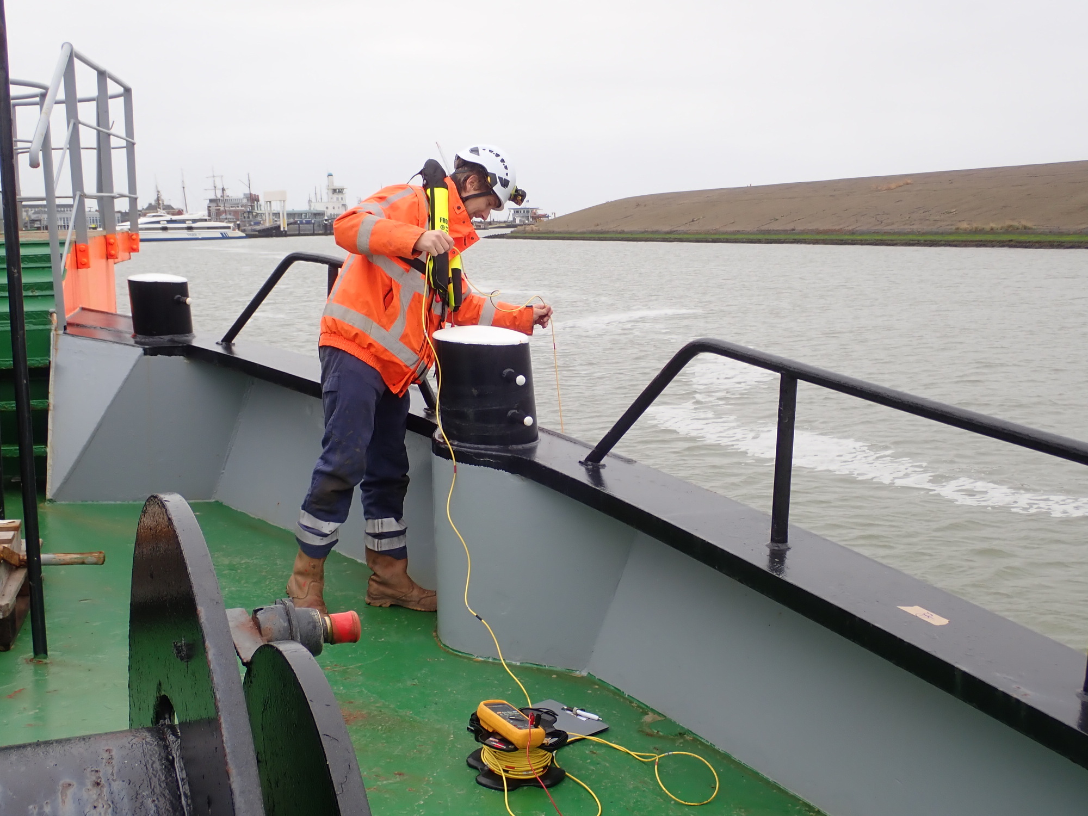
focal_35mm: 43
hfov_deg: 43.9
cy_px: 408
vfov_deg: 33.6
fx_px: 1352
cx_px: 544
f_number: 4
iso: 100
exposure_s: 1/100
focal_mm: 7.86
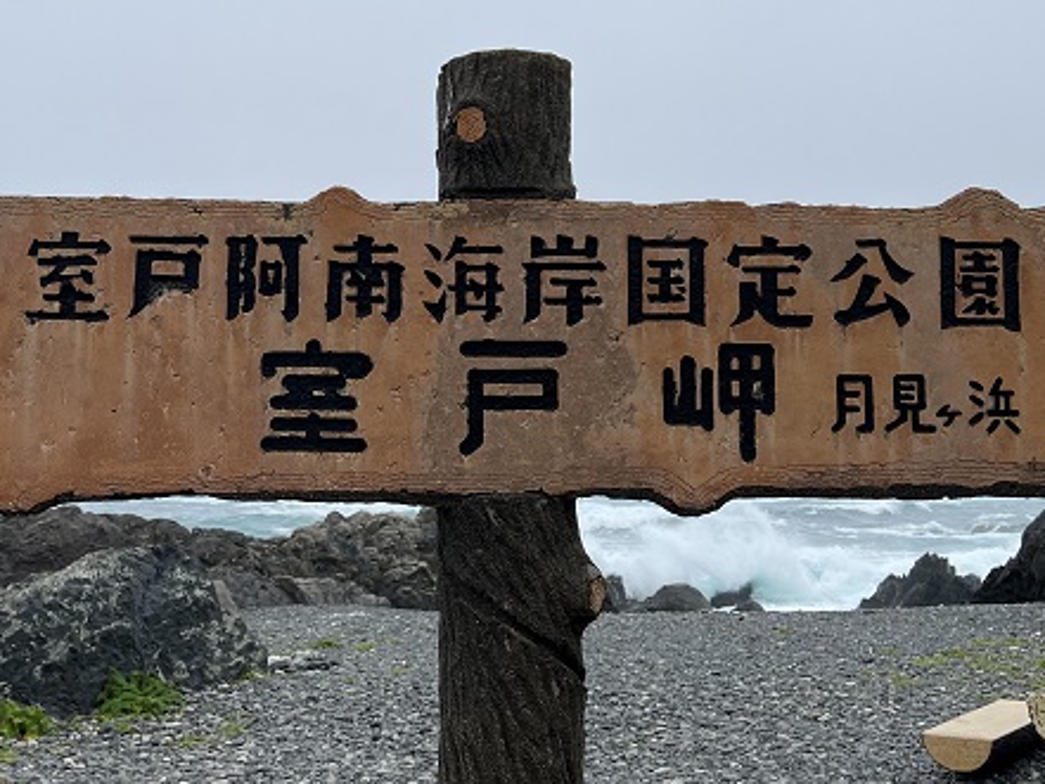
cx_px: 347
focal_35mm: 48
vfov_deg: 30.2
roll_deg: -0.2
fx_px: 1449
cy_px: 335
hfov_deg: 39.2
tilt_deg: +4.0
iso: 50
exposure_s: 1/3257
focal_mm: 5.7
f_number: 1.5
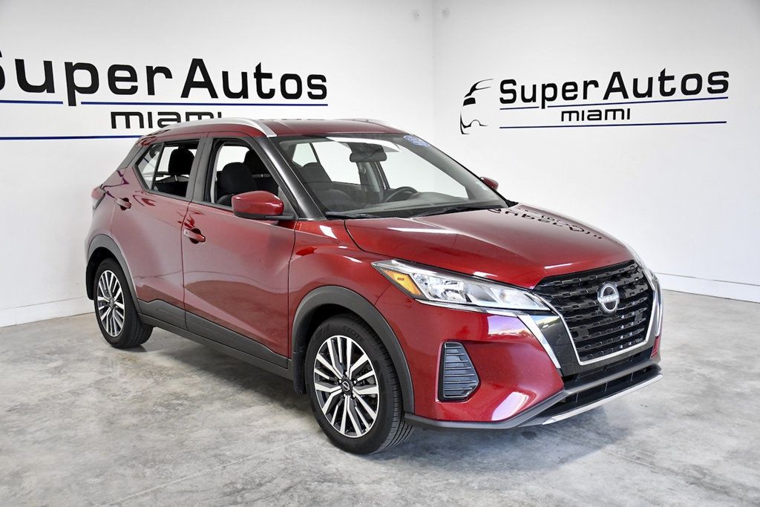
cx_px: 380
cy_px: 254
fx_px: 760
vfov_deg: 36.9
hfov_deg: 53.1
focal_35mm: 36
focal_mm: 24
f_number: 3.8
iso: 2500
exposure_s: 1/640
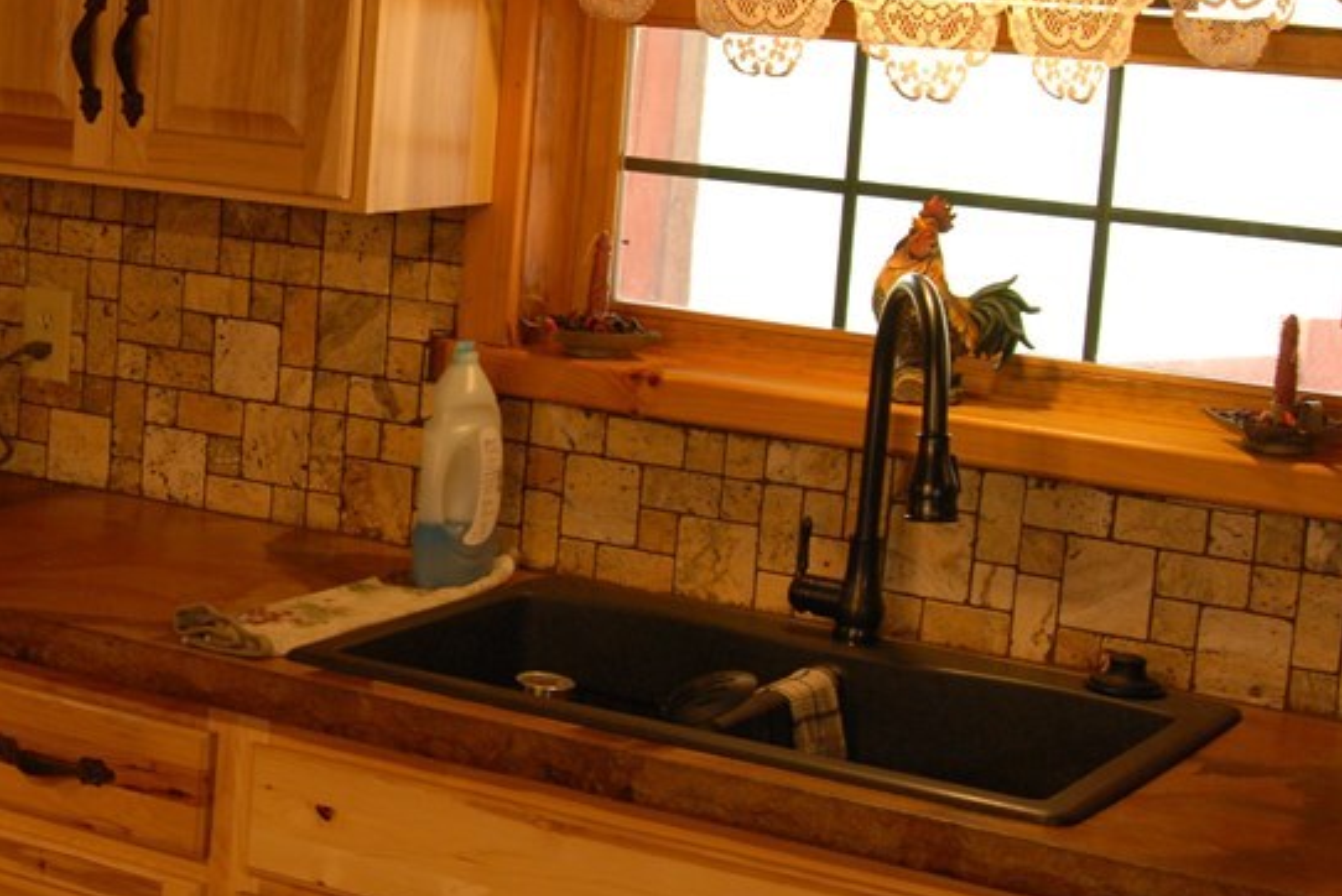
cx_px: 150
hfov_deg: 25.2
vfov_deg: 17.5
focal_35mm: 78
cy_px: 339
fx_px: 2909
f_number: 3.5
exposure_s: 1/50
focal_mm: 26
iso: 500
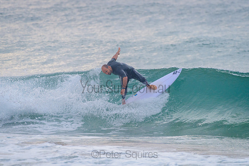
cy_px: 81
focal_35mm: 613
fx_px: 4242
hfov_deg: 3.4
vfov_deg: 2.2
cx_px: 121
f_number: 5.6
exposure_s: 1/1250
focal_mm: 500
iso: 500
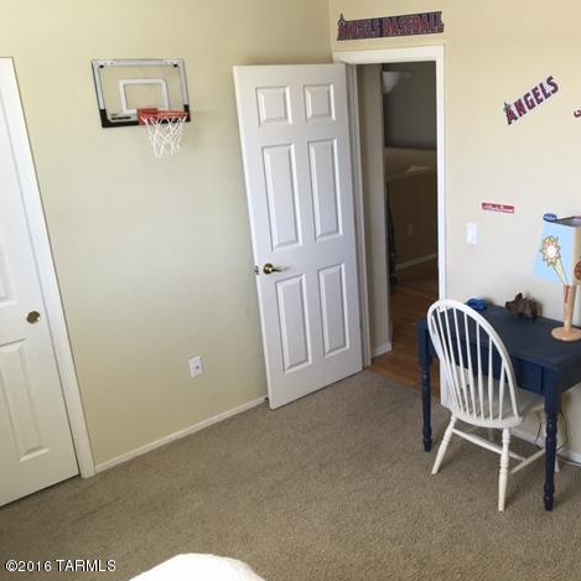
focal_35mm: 35
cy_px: 294
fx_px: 665
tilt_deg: -18.2
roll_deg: +1.5
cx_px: 395
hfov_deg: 46.4
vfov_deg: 47.2
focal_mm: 4.15
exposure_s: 1/30
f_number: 2.2
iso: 32
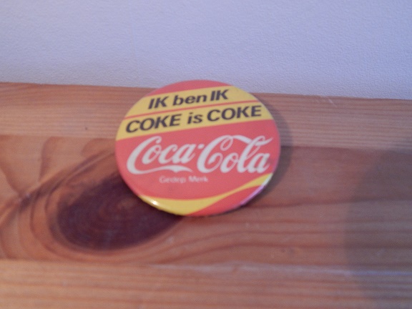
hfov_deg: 63.4
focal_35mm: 28
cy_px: 154
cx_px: 206
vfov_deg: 49.7
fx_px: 333
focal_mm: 5.1
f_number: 3.2
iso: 280
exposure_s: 1/30
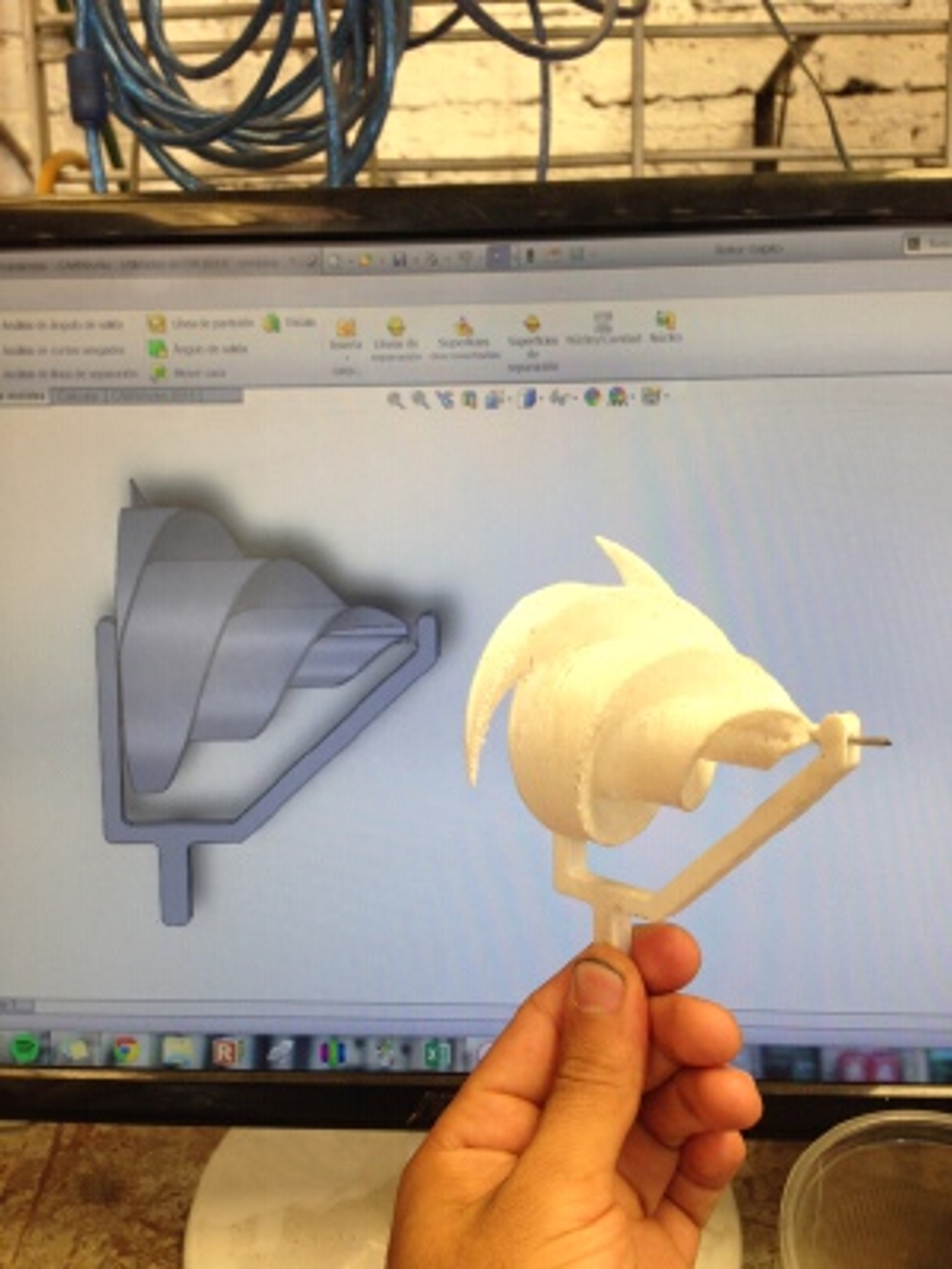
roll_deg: +0.7
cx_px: 476
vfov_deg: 55.4
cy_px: 634
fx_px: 1210
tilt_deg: -8.2
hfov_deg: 42.9
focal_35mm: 33
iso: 50
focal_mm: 4.12
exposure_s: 1/30
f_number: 2.4
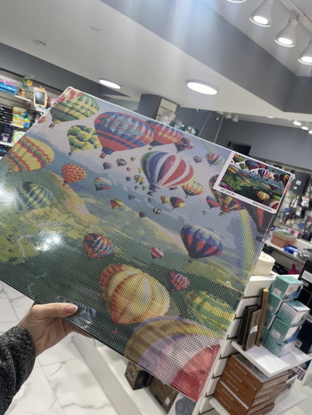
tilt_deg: -11.1
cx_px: 156
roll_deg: -16.9
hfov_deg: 53.1
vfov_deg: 67.3
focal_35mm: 26
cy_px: 208
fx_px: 312
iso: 40
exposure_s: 1/100
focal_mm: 5.1
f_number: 1.6
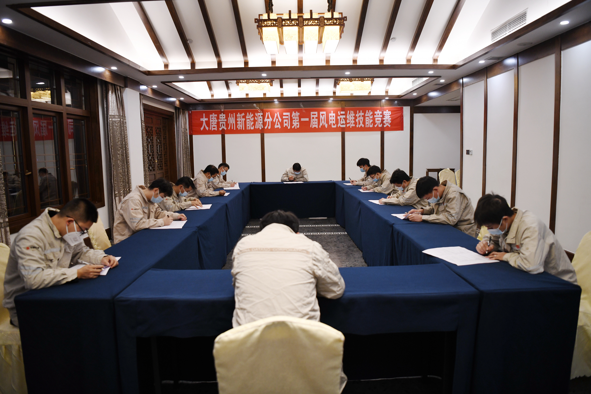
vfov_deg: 53.1
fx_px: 394
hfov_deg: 73.7
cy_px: 197
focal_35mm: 24
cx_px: 296
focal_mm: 24
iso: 1000
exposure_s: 1/160
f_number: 3.2
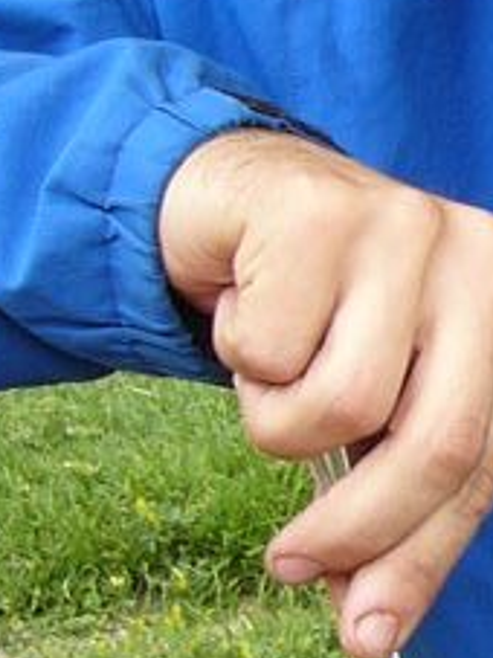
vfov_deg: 12.5
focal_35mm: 158
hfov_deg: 9.0
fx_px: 3003
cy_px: 281
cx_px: 887
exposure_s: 1/100
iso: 50
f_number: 2.8
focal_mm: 5.8
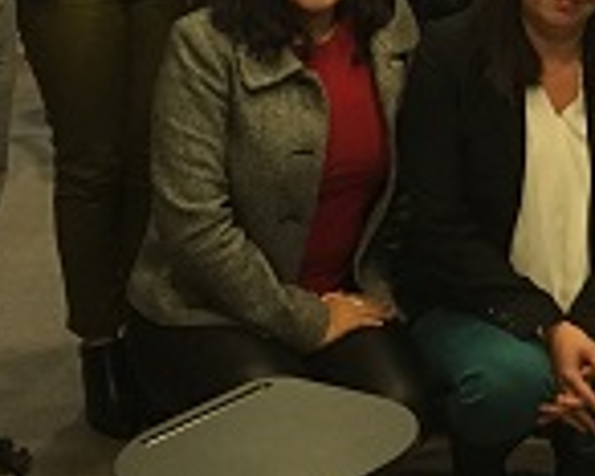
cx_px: 550
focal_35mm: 116
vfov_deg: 12.7
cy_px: -212
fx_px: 2044
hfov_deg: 16.3
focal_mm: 4.15
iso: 160
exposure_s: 1/33
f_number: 2.2
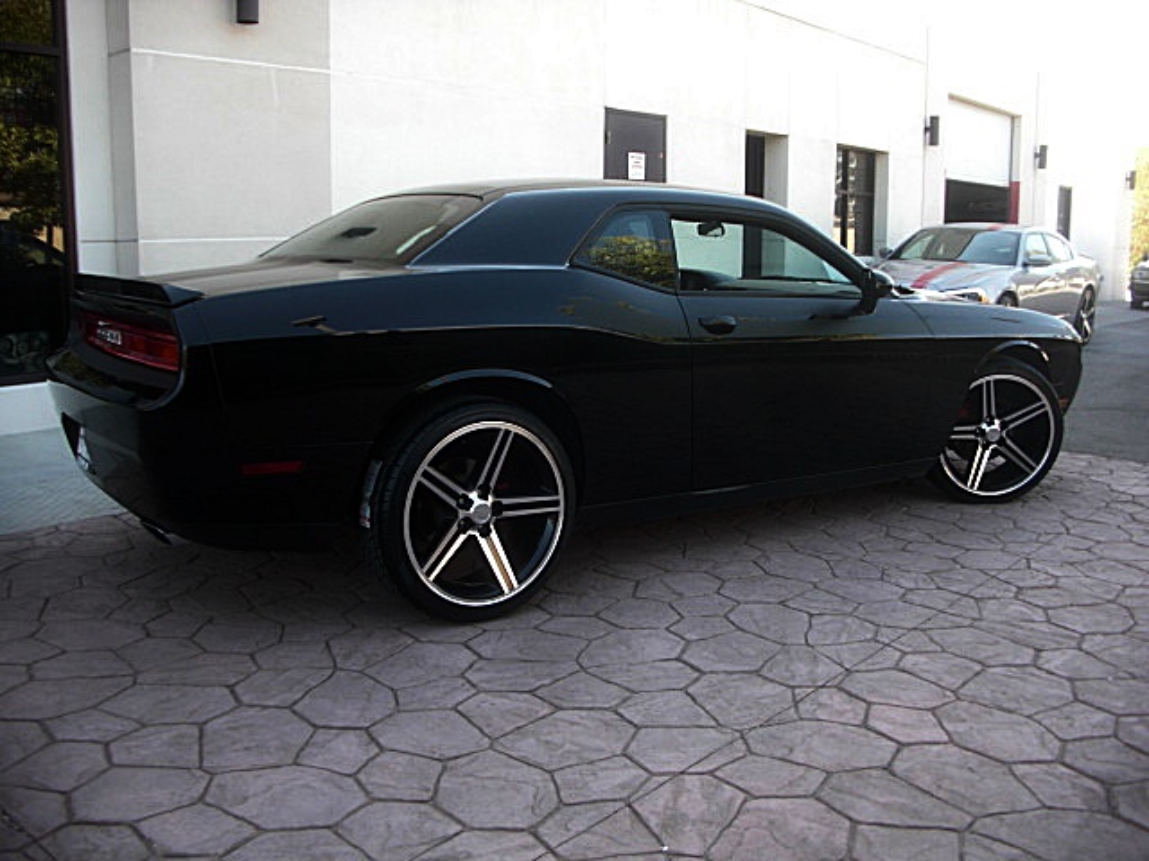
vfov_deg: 39.7
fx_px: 1195
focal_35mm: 36
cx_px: 574
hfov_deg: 51.4
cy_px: 430
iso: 50
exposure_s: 1/60
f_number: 2.8
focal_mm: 6.3
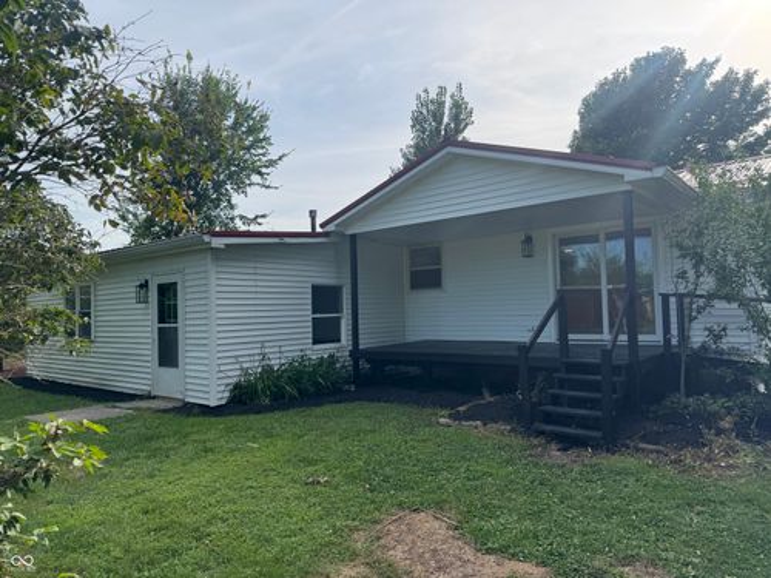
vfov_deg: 56.8
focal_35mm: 24
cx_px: 386
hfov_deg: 71.6
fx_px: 535
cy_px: 289
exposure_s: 1/2415
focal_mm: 6.76
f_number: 1.78
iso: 80
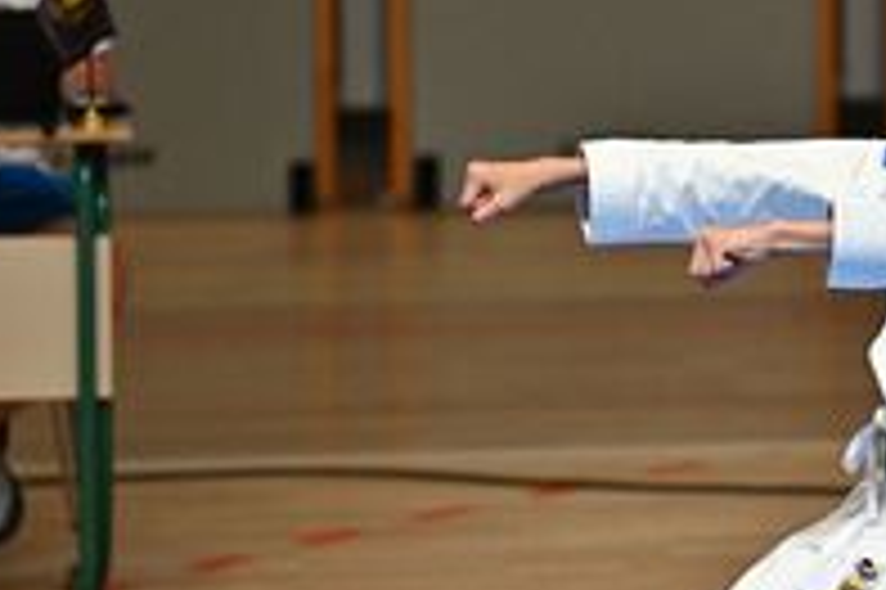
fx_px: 11262
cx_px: 796
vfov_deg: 3.0
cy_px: 293
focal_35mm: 458
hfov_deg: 4.5
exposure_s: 1/5000
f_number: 2.8
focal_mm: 200
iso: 2000
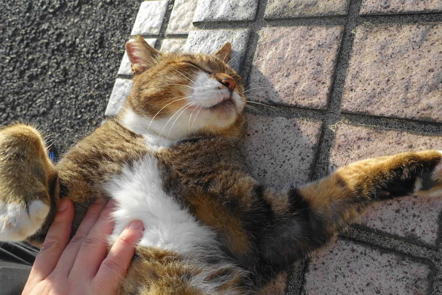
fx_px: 295
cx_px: 221
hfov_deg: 73.7
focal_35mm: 24
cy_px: 148
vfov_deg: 53.1
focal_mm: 8.8
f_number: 4
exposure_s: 1/400
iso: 125
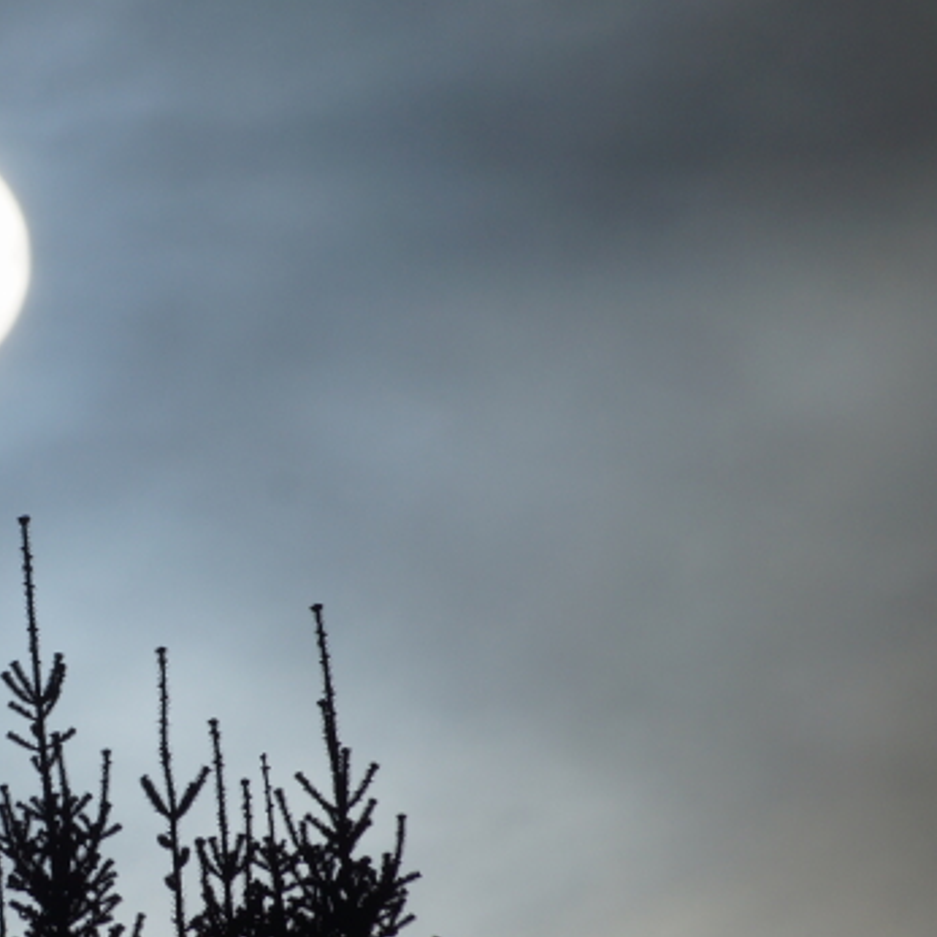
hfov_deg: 1.9
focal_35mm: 922
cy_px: 444
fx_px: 28236
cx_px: -14
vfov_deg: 1.9
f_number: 11
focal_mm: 250
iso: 100
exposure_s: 1/4000
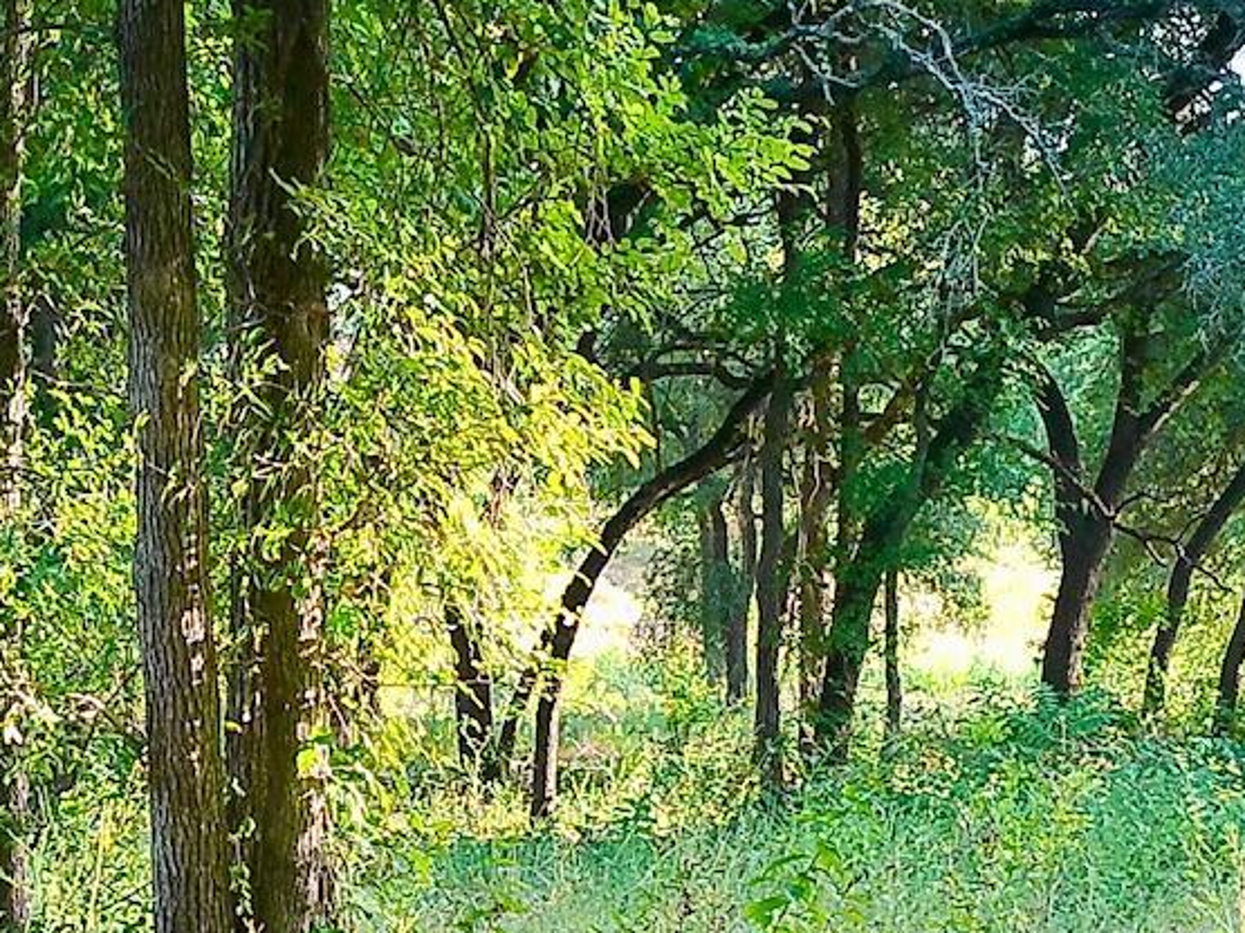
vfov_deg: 15.2
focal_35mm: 96
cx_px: 395
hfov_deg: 20.4
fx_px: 3452
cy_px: 843
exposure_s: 1/79
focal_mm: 6.8
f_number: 2
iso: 100
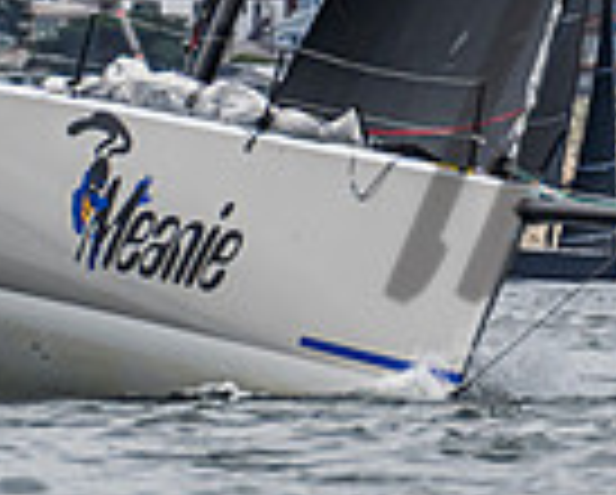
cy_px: -349
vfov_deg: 0.8
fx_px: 37573
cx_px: 218
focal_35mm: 2058
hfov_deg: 0.9
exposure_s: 1/2500
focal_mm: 400
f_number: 8
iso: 500
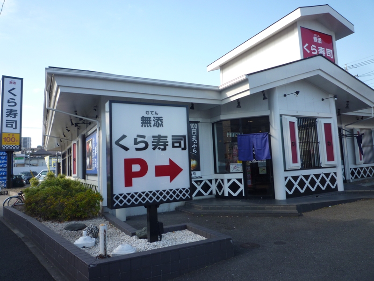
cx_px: 187
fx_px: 270
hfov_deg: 69.4
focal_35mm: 25
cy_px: 140
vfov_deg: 54.9
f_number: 2.8
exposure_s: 1/320
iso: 80
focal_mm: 4.4
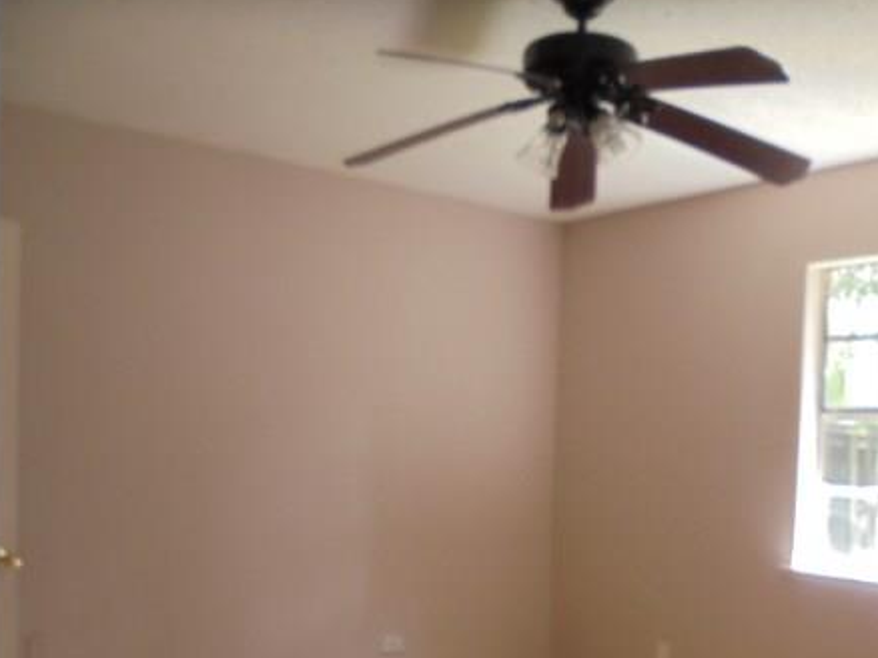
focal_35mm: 38
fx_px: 963
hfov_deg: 48.4
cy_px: 469
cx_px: 565
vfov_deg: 37.0
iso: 200
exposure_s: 1/30
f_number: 3.5
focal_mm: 4.6
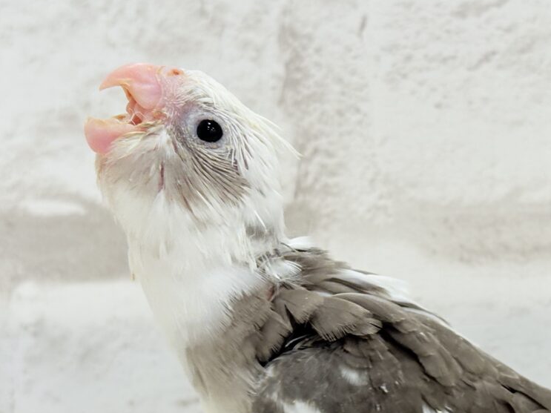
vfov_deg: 17.5
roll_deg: +3.2
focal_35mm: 84
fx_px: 1337
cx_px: 444
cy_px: 292
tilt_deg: -7.0
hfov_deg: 22.9
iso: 80
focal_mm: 5.96
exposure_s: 1/100
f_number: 1.6
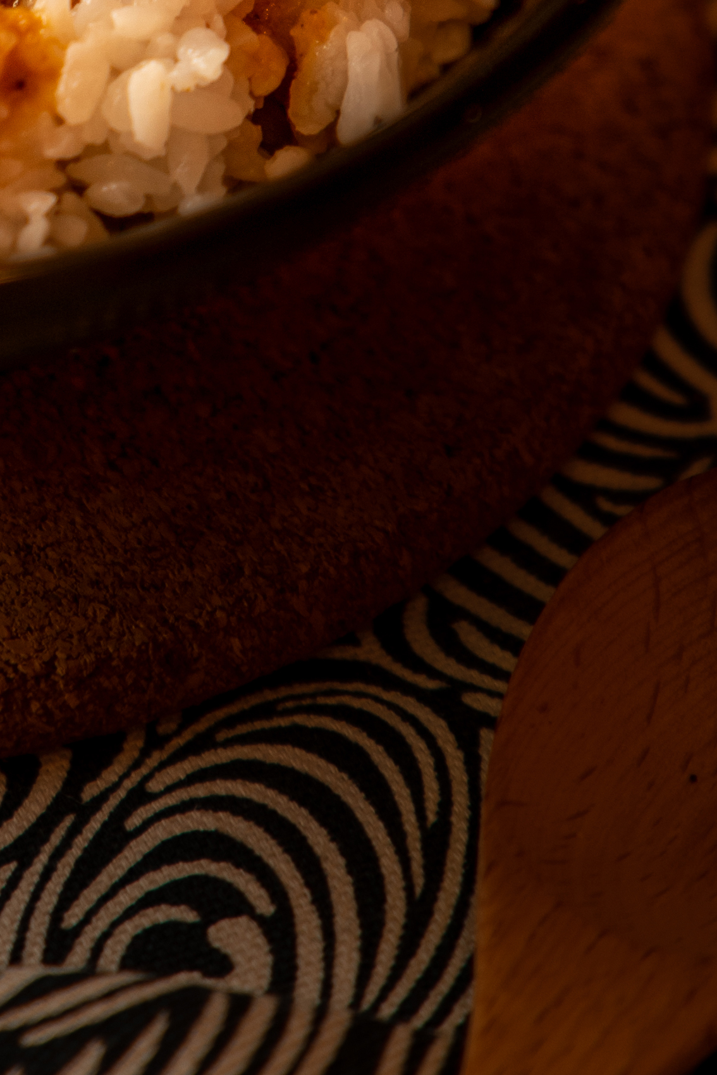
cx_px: -260
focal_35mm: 247
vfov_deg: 8.2
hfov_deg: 5.5
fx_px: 7376
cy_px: -430
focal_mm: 70
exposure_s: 1/160
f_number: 2.8
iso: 100
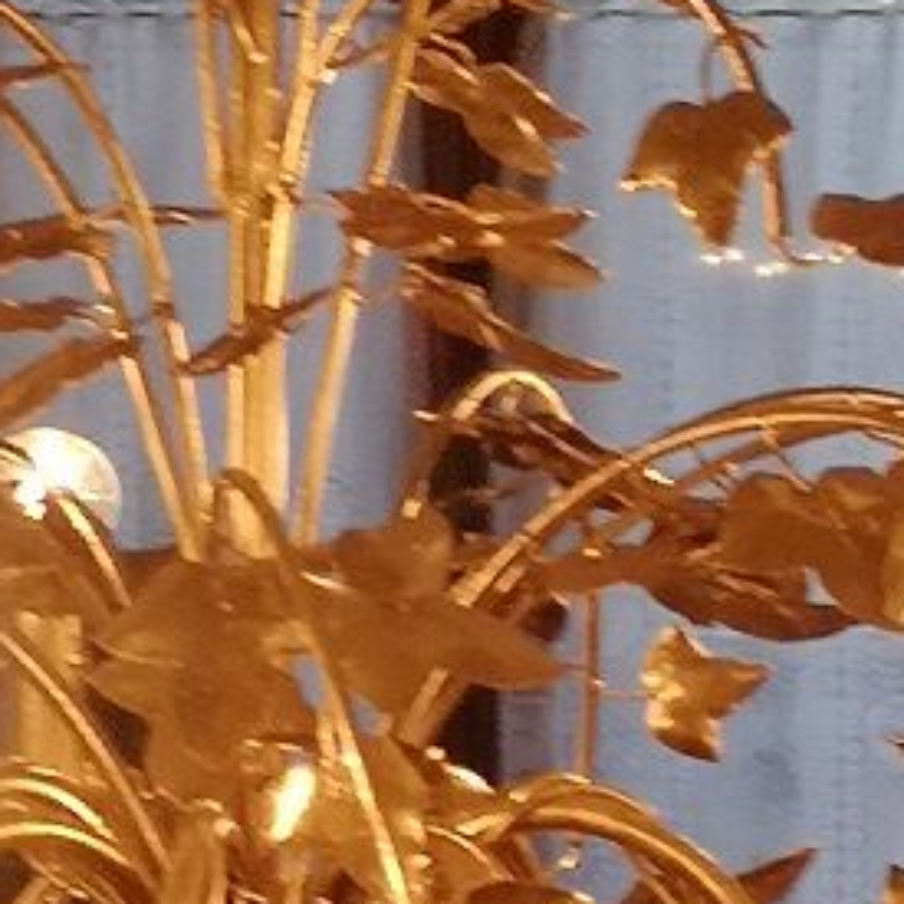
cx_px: 187
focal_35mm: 220
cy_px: 585
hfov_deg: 7.9
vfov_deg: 8.0
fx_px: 6500
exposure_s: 1/100
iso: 100
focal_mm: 3.95
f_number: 1.8
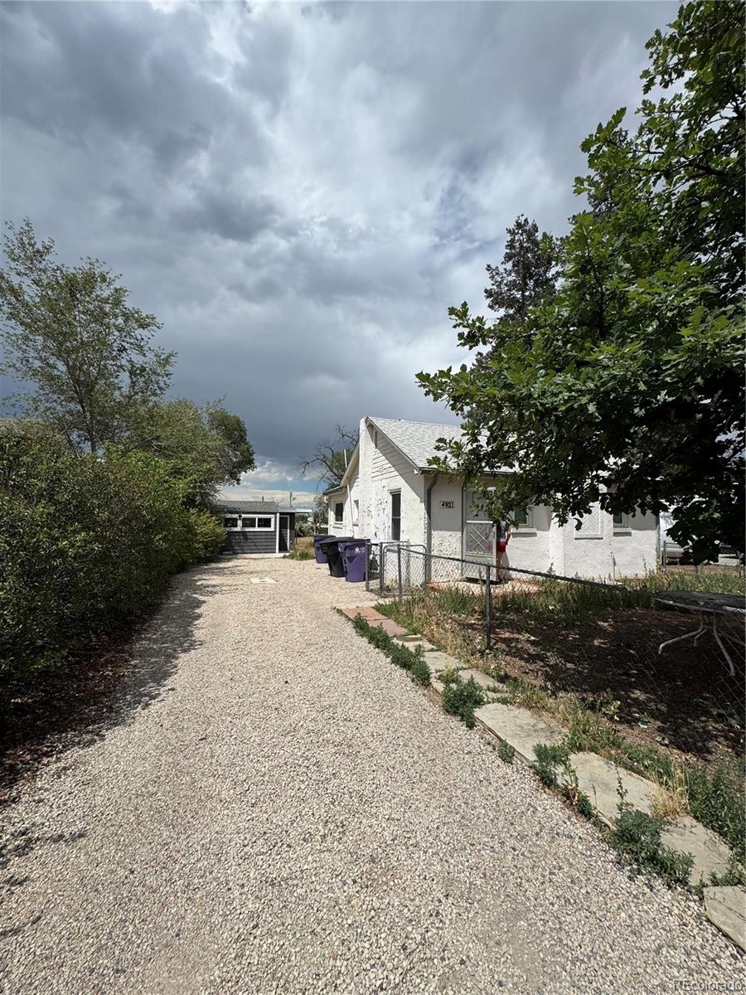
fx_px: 402
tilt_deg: +3.3
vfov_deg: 102.1
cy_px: 498
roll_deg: -0.9
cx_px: 373
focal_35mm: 14
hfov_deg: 85.7
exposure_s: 1/3906
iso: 50
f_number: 2.2
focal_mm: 2.22
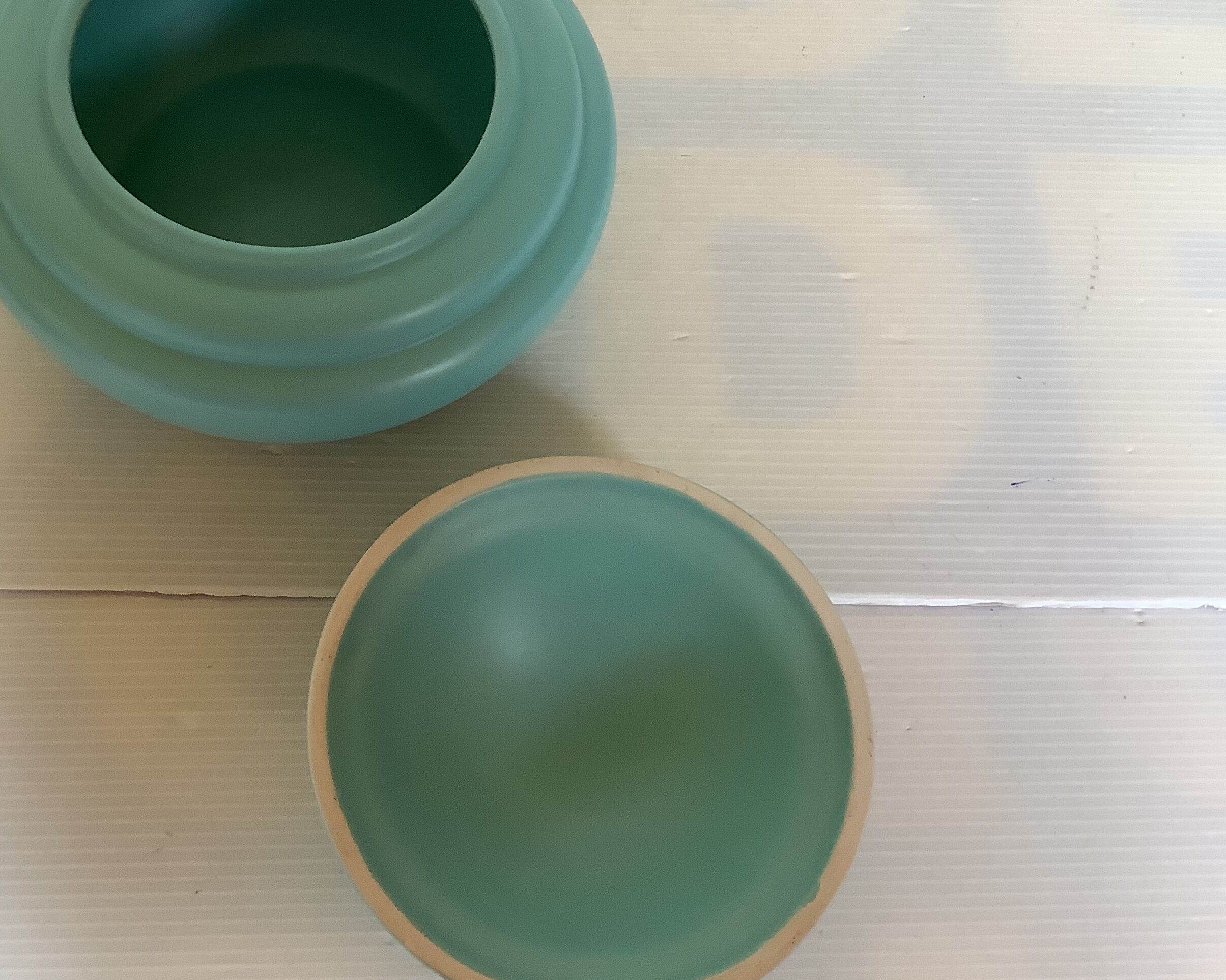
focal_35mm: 41
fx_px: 1488
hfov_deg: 44.2
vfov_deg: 36.4
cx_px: 415
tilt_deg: -65.6
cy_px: 409
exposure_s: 1/50
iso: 125
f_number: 2.4
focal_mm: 3.3
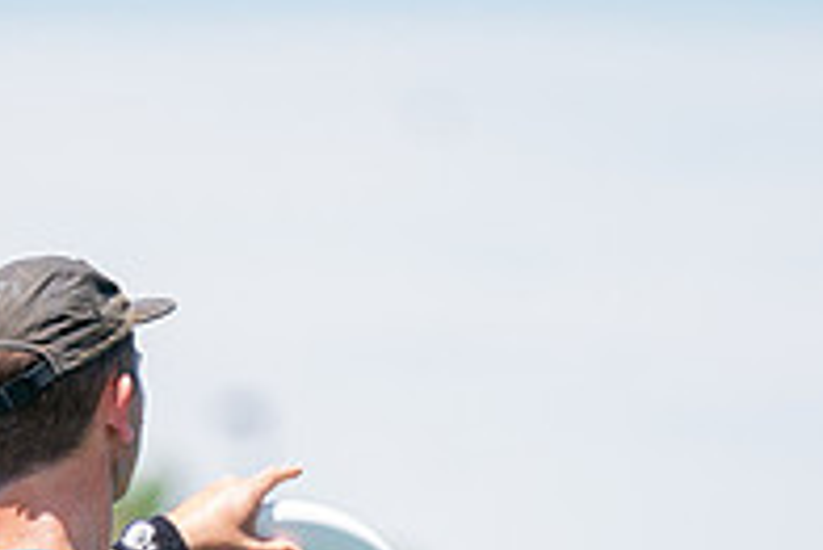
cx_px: 223
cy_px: 699
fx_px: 13543
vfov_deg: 2.3
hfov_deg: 3.5
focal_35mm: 592
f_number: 2.8
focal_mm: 200
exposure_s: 1/2000
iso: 250
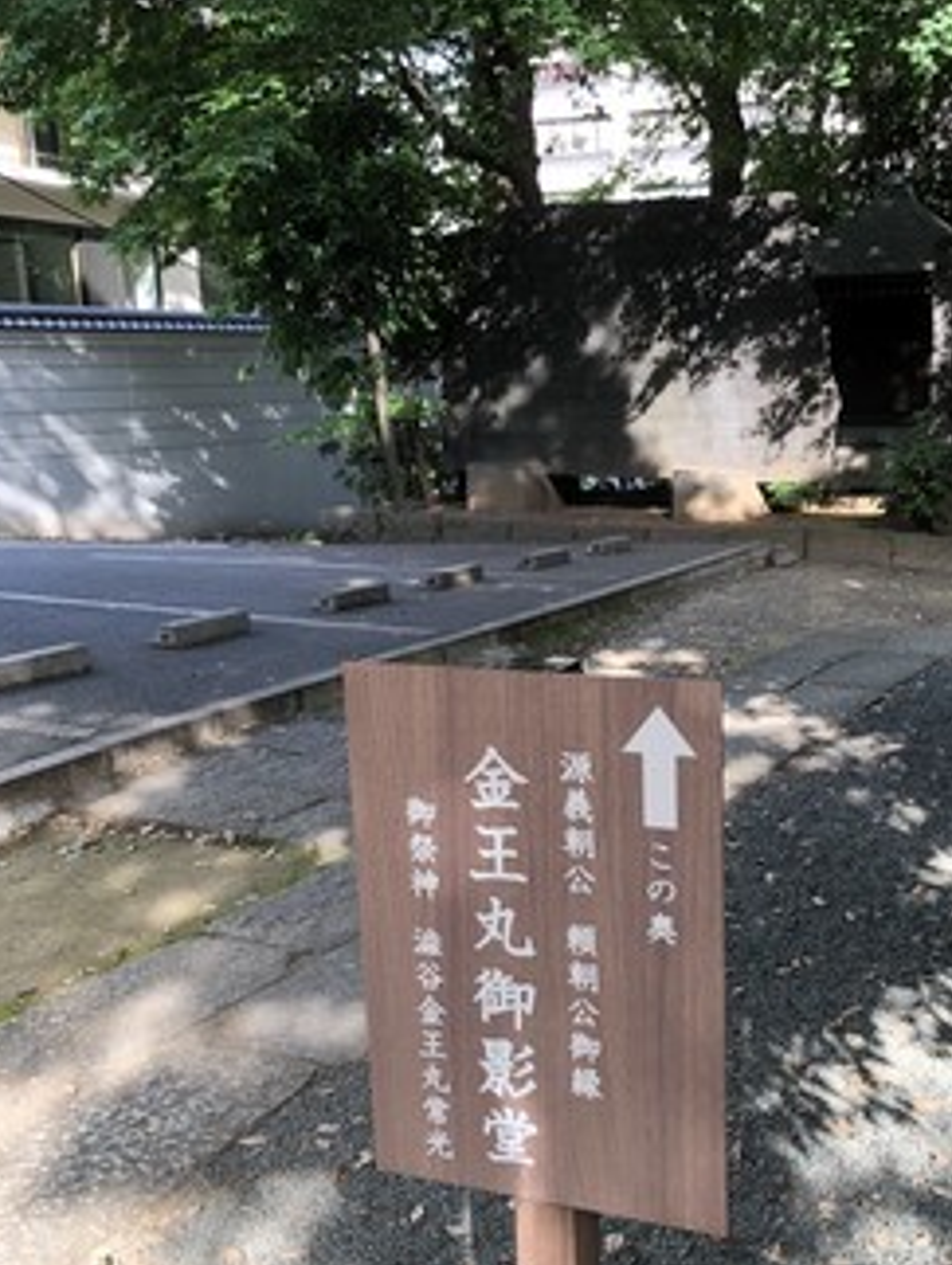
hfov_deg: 36.5
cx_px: 635
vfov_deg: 47.6
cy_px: 748
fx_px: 1427
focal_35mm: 39
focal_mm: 3.99
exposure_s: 1/120
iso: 40
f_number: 1.8
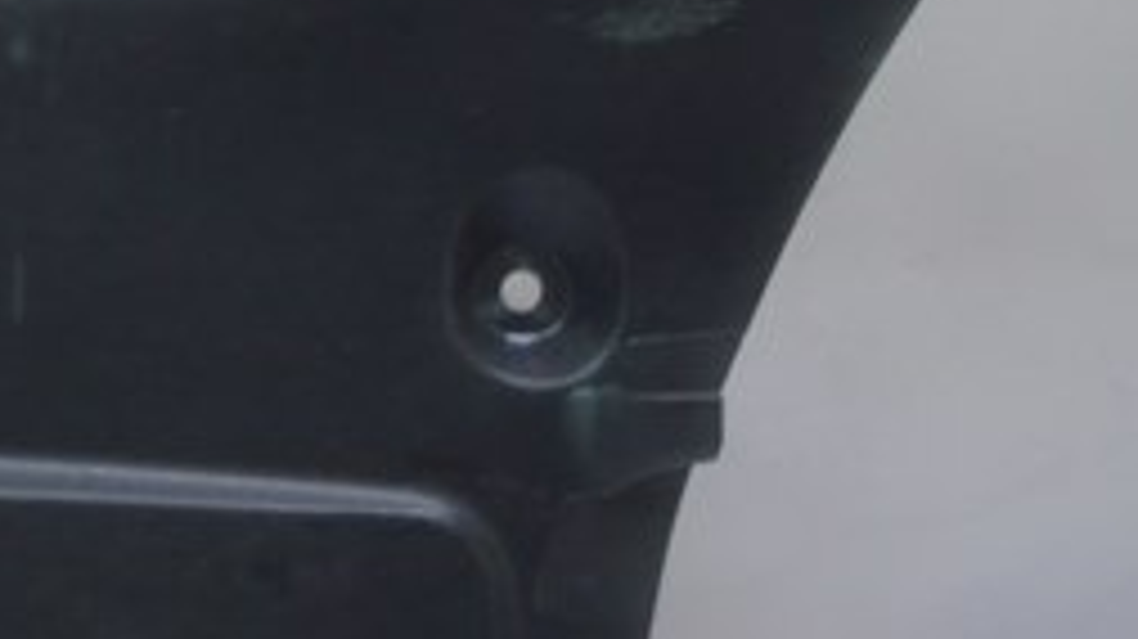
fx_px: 4222
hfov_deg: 13.4
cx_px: -1053
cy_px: -412
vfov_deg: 8.4
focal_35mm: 140
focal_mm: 22
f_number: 5.6
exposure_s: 1/20
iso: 400
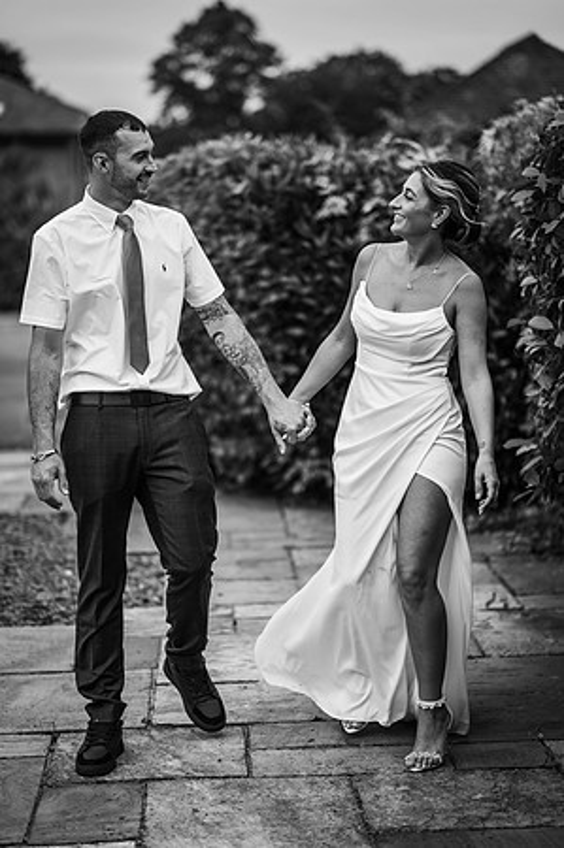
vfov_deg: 23.9
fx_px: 2002
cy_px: 424
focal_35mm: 85
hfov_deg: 16.0
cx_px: 282
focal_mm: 85
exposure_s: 1/1600
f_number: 1.8
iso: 100
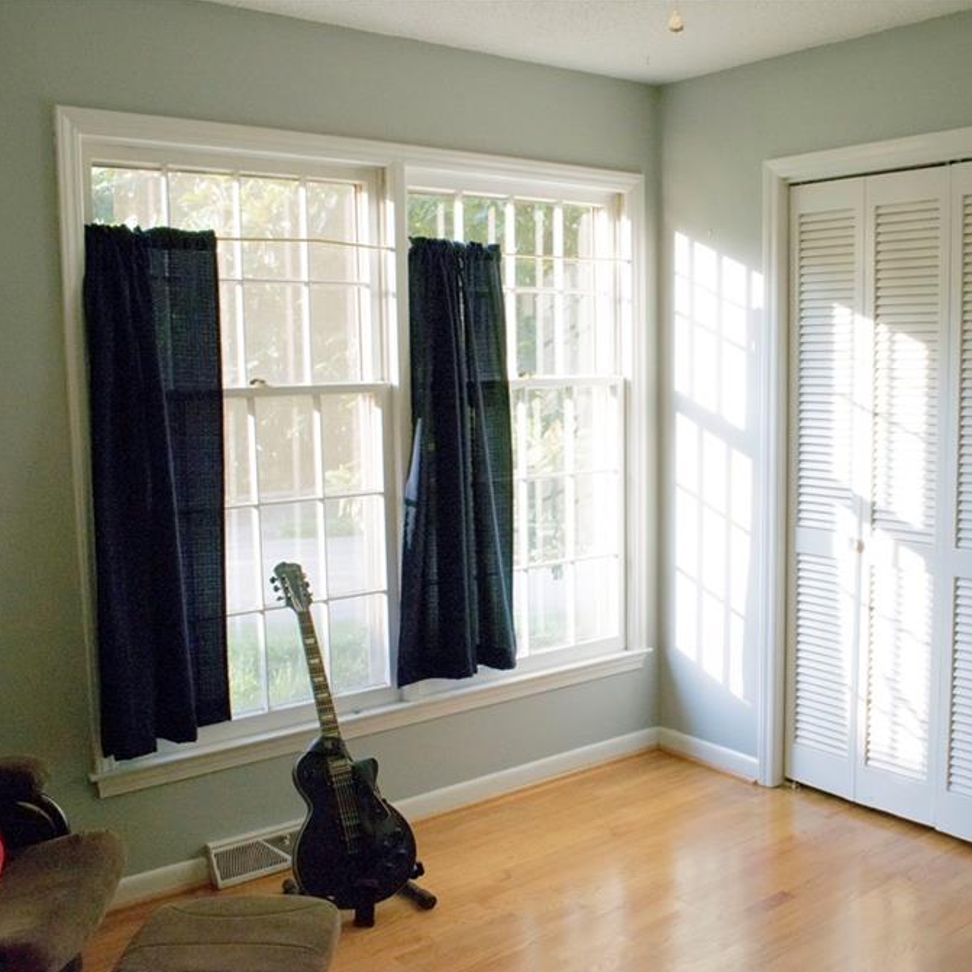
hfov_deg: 46.9
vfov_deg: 47.2
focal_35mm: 35
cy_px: 491
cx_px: 592
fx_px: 1112
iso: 400
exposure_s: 1/250
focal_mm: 18
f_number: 10
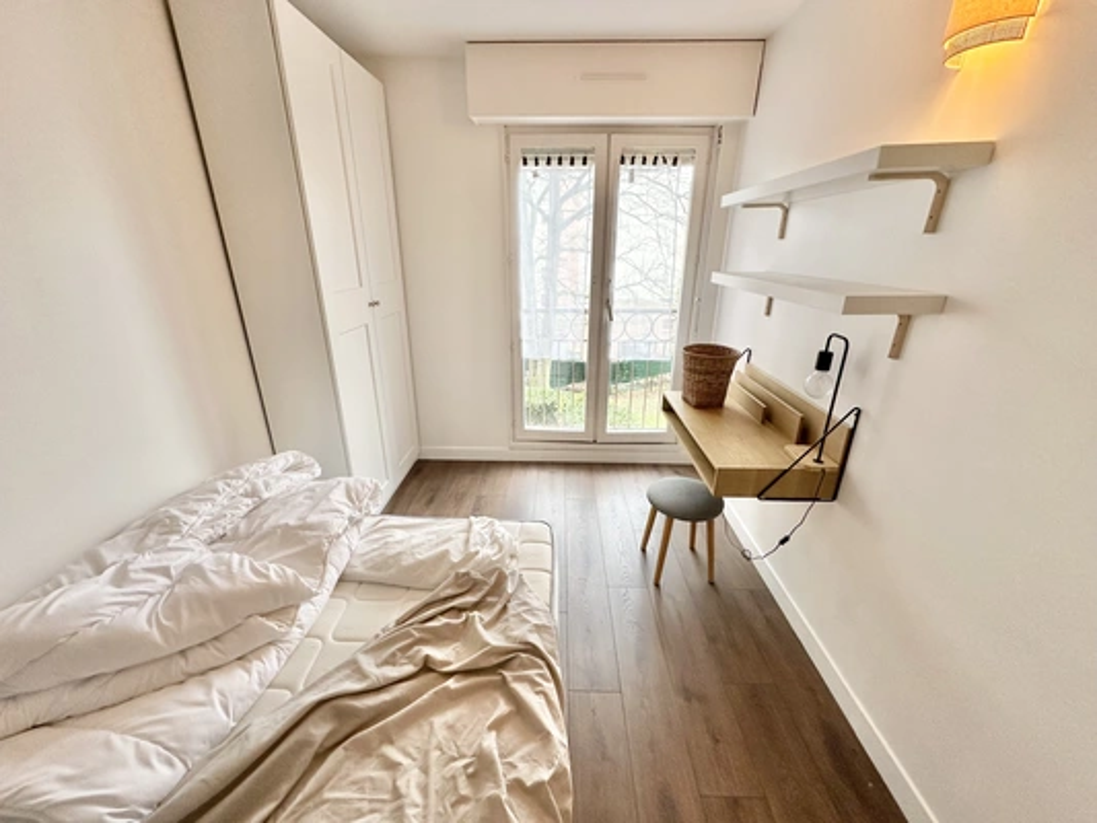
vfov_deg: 85.7
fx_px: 444
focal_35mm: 14
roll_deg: -0.3
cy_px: 412
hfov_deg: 102.1
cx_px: 548
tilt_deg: -20.0
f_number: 2.2
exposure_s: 1/99
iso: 125
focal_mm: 2.22
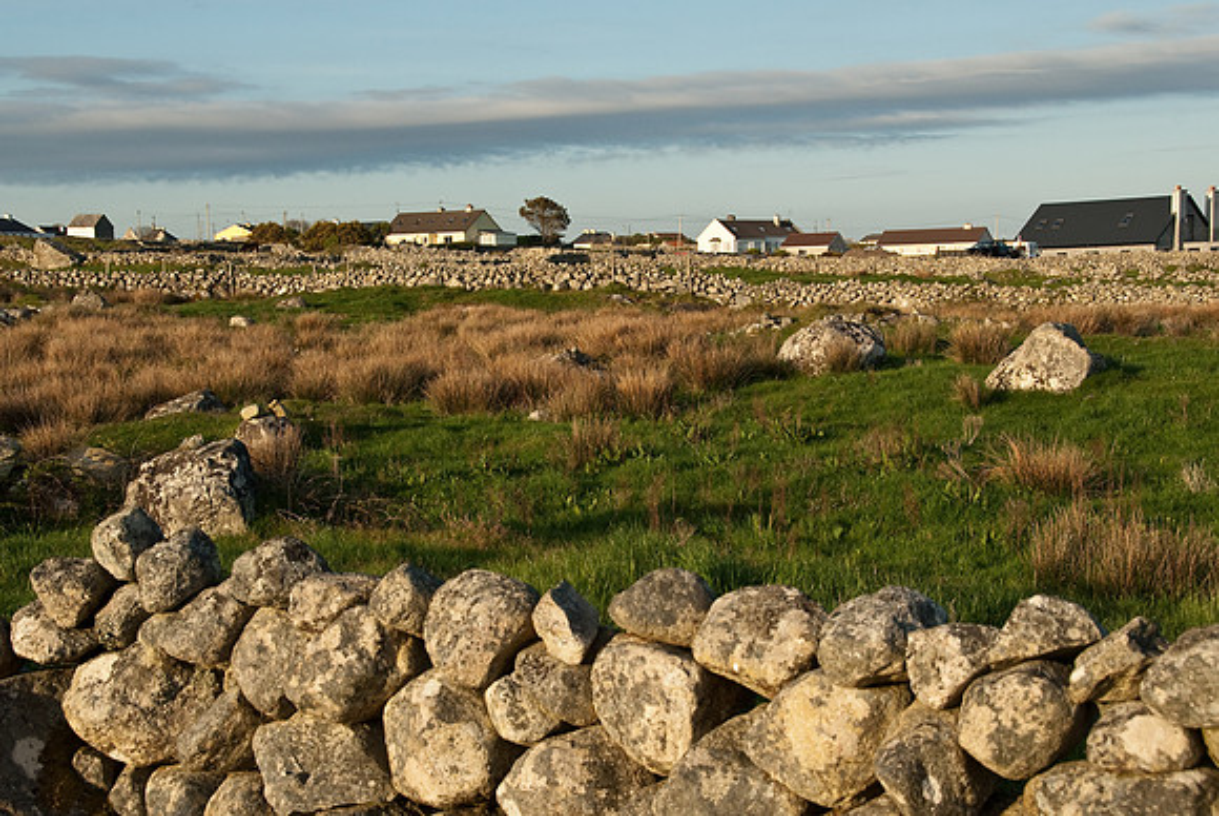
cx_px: 610
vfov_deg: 22.7
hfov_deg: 33.4
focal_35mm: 60
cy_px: 408
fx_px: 2034
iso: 200
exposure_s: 1/250
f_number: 8
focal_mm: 40
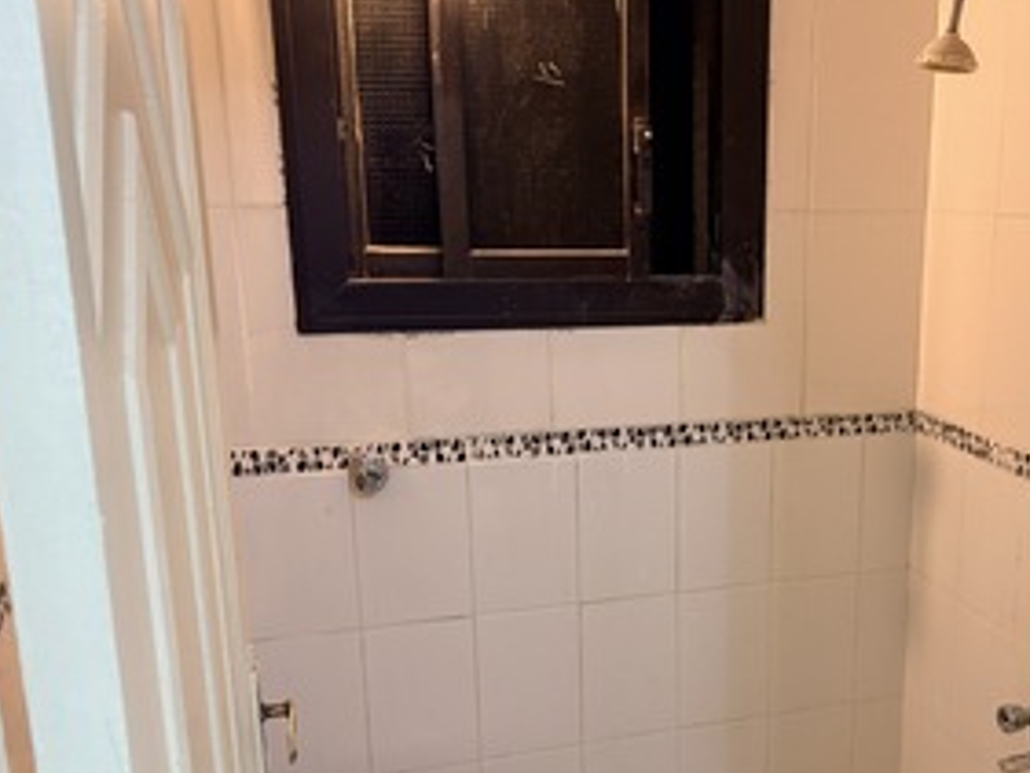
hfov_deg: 46.6
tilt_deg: -14.5
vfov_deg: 36.6
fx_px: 1161
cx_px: 739
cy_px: 485
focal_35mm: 39
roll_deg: -1.2
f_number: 1.78
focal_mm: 6.76
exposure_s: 1/60
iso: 320
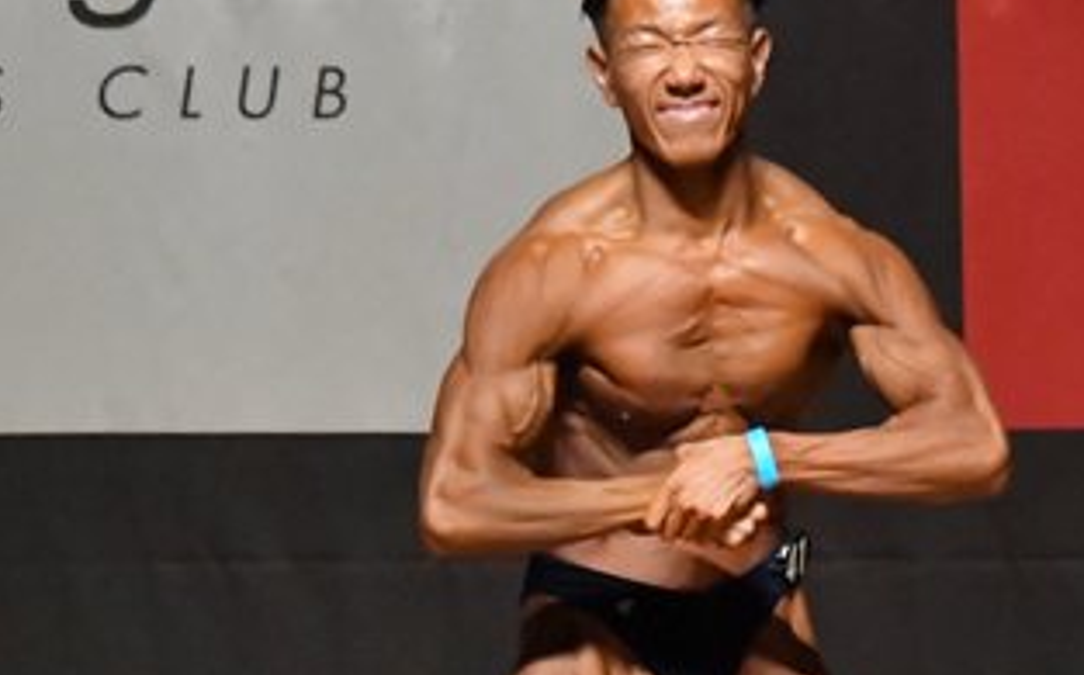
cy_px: 613
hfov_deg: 3.1
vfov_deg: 1.9
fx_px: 20130
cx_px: 670
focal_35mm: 682
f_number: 5.6
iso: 12800
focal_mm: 180
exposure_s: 1/400
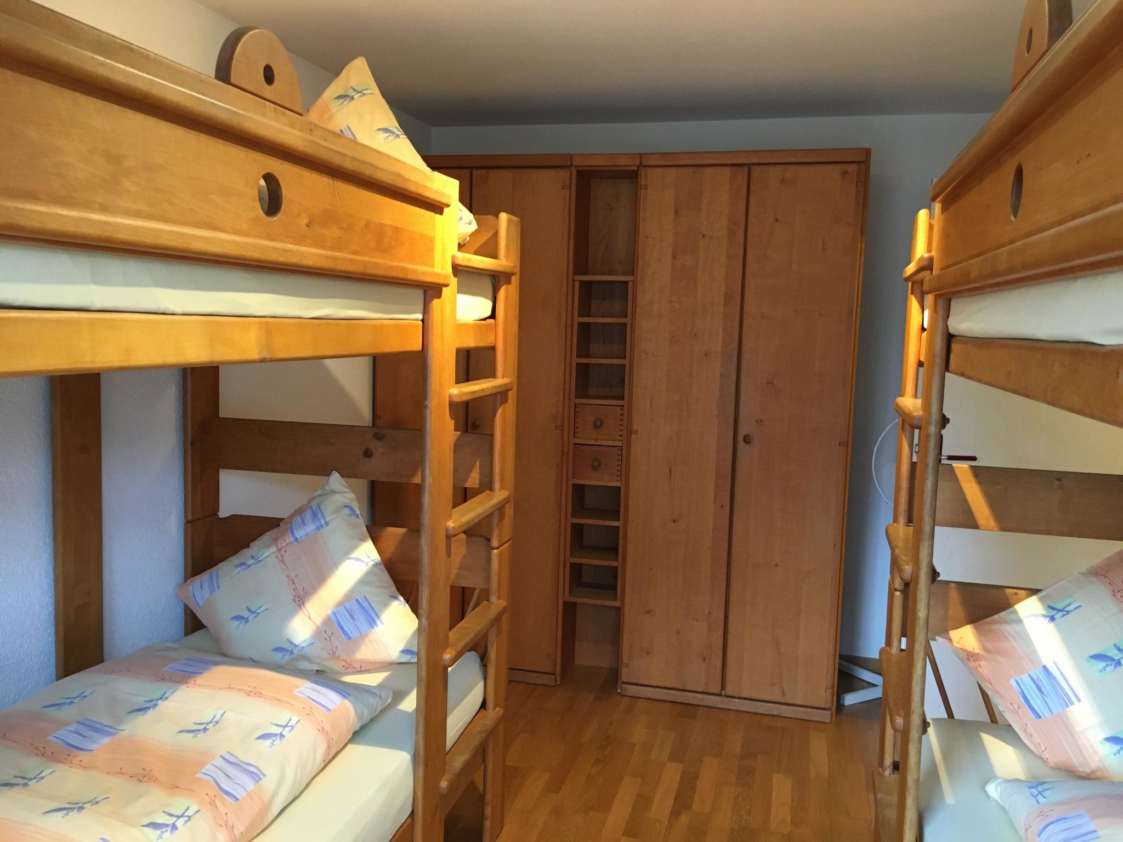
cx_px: 562
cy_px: 421
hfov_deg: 61.7
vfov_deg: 48.2
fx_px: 941
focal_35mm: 29
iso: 200
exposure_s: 1/33
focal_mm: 4.15
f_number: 2.2
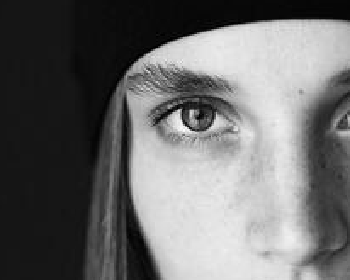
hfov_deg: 8.3
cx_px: 292
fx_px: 2404
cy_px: 311
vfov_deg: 6.6
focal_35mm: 232
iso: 320
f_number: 1.8
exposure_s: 1/160
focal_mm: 85
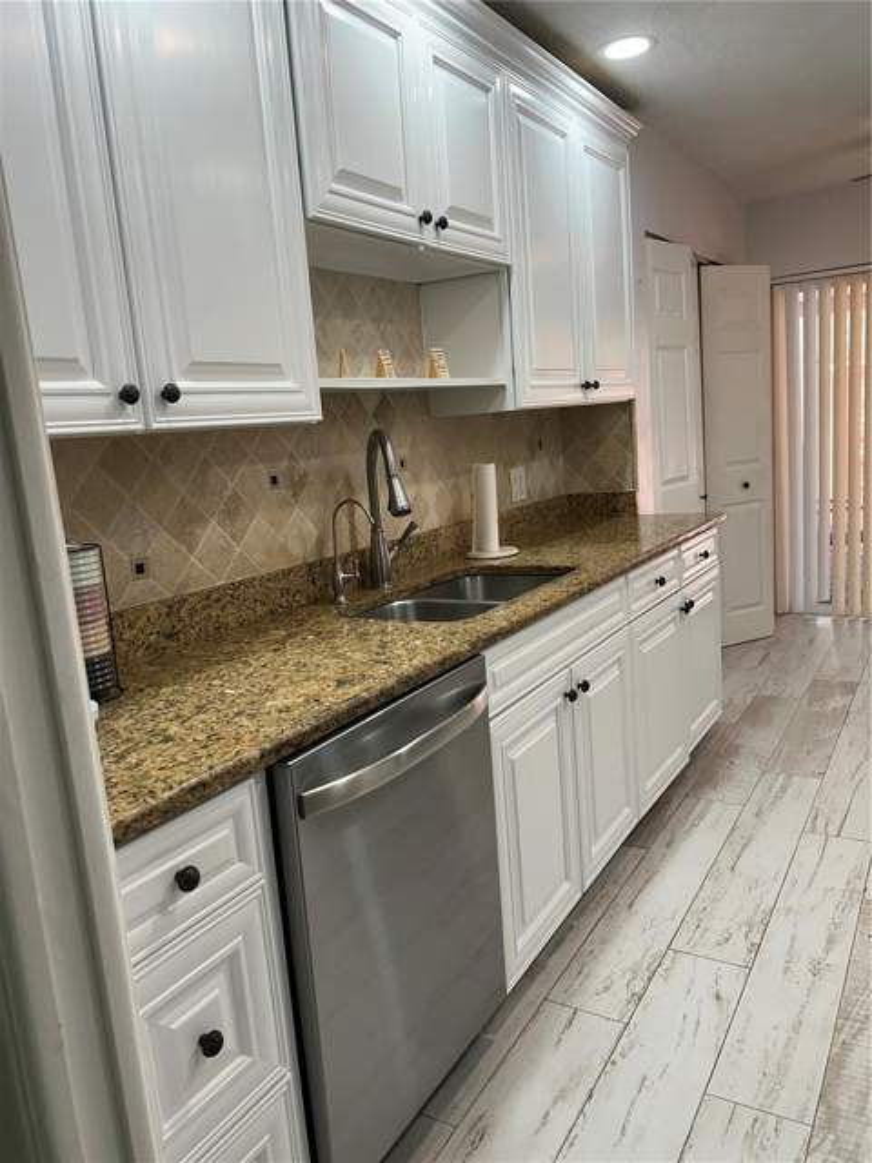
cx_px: 436
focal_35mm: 26
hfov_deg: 53.1
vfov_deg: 67.3
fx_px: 873
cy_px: 582
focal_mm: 5.7
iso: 64
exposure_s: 1/120
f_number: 1.5
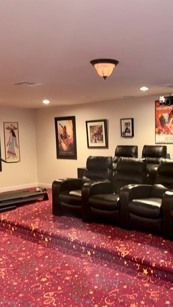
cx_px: 126
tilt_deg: -4.4
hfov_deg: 30.7
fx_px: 310
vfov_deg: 52.8
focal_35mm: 38
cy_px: 158
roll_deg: +1.4
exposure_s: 1/7
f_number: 1.78
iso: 200
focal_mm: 6.76
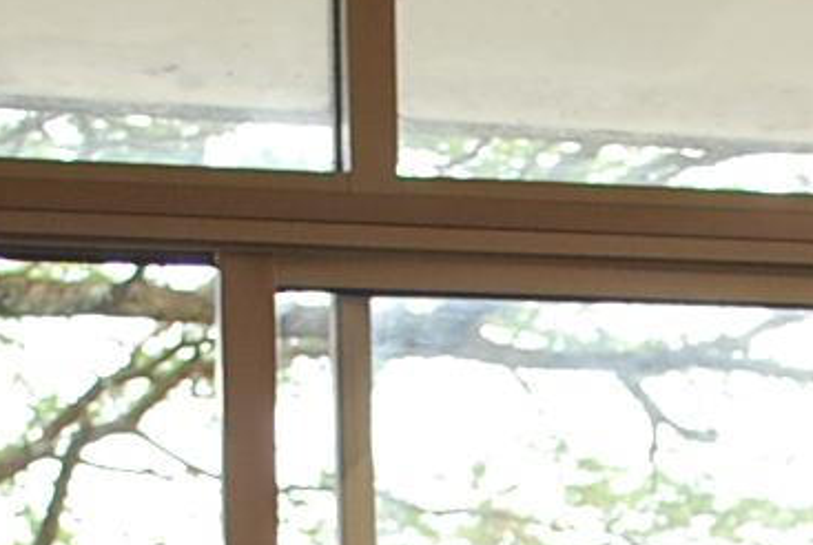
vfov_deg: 7.6
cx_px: 751
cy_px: 1121
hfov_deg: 11.7
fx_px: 3936
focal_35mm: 174
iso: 400
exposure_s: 1/50
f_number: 4
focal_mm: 22
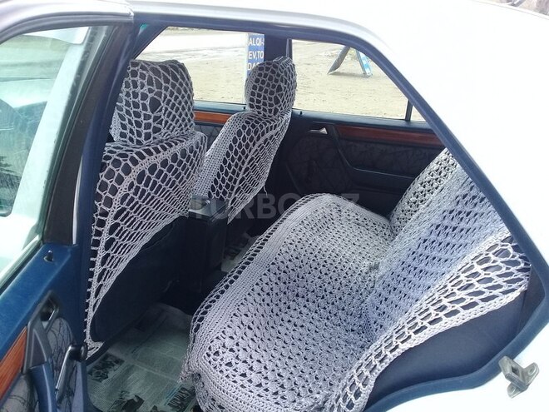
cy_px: 206
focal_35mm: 31
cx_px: 274
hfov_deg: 58.4
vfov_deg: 45.4
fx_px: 492
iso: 50
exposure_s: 1/100
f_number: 2.2
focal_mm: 3.3
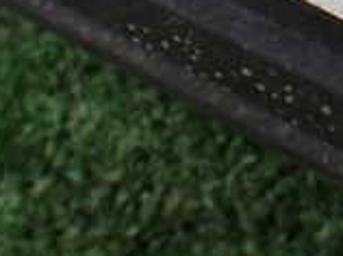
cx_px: 430
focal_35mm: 114
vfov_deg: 12.2
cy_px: -148
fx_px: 1128
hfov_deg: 16.5
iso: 100
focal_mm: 5.4
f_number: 3.2
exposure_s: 1/500
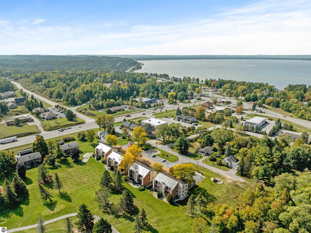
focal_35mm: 24
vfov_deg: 56.8
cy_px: 116
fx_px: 215
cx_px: 156
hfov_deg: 71.6
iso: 110
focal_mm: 12.29
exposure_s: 1/1250
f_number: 2.8
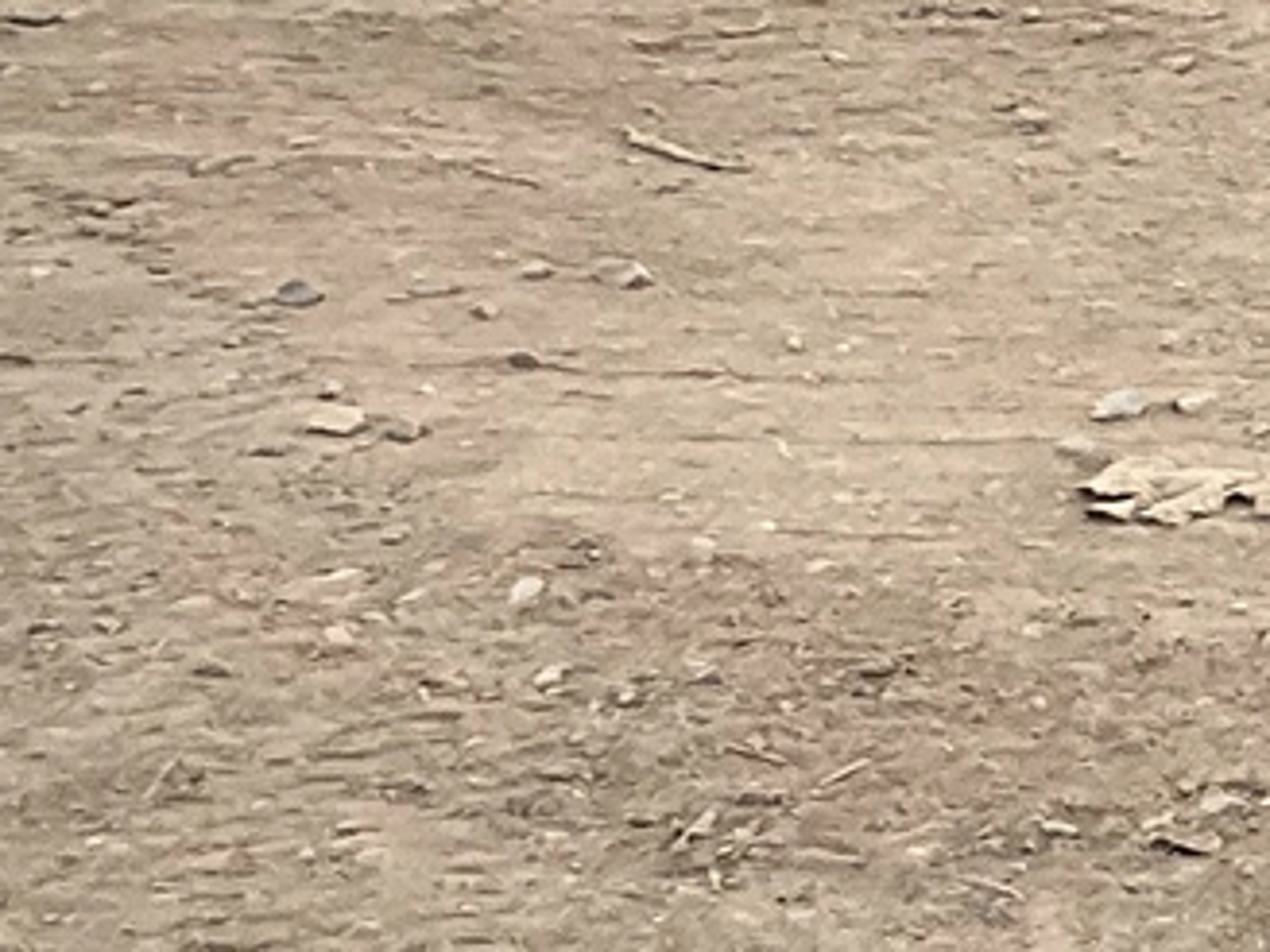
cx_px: 2145
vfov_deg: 8.3
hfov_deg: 10.6
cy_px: -74
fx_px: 6494
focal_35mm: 177
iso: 40
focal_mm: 3
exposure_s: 1/122
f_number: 1.8
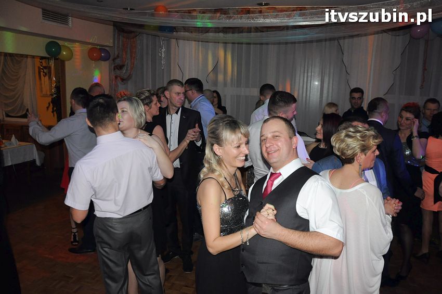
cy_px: 147
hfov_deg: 67.4
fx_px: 331
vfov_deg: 47.8
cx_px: 221
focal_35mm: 27
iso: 1250
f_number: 4.5
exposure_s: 1/60
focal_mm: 18
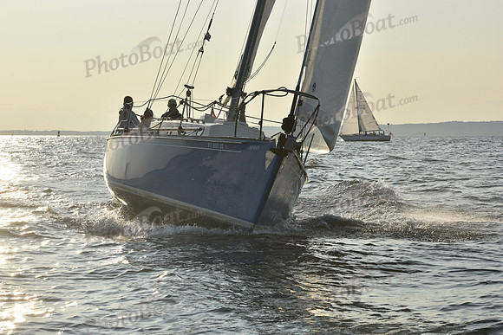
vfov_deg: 14.4
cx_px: 252
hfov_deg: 21.5
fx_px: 1328
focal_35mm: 95
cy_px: 168
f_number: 11
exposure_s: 1/1000
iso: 320
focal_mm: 95
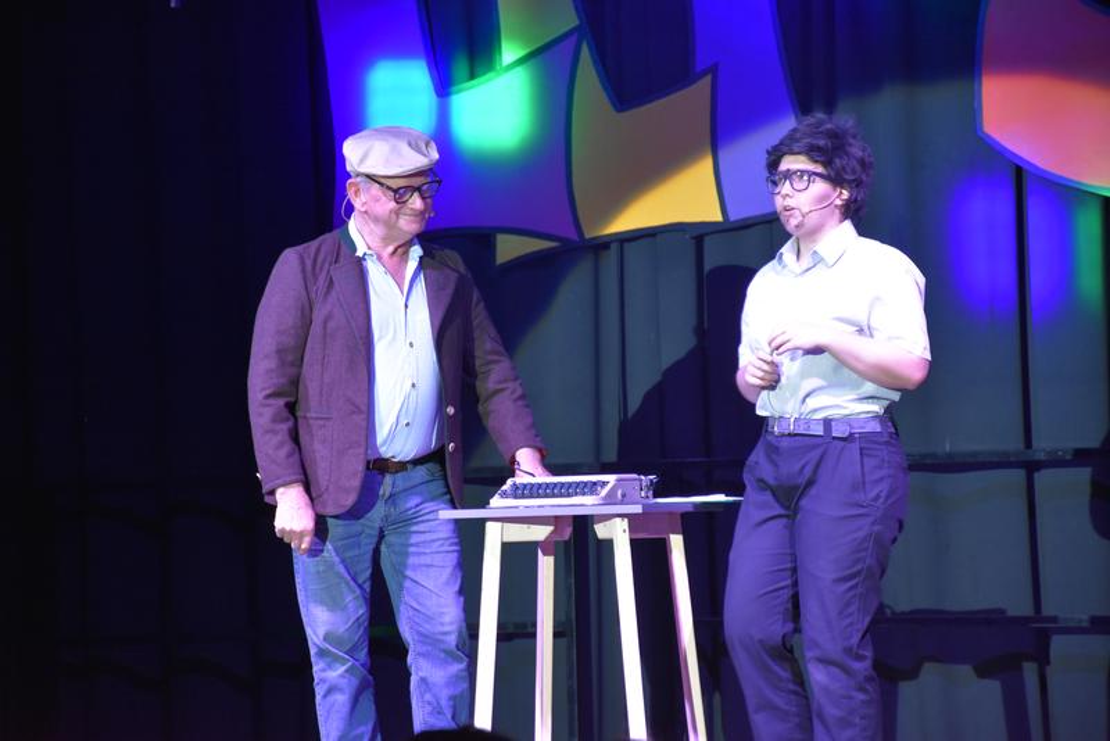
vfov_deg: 7.9
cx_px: 555
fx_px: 5367
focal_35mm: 174
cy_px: 370
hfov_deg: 11.8
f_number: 5.6
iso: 2000
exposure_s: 1/60
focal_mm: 116
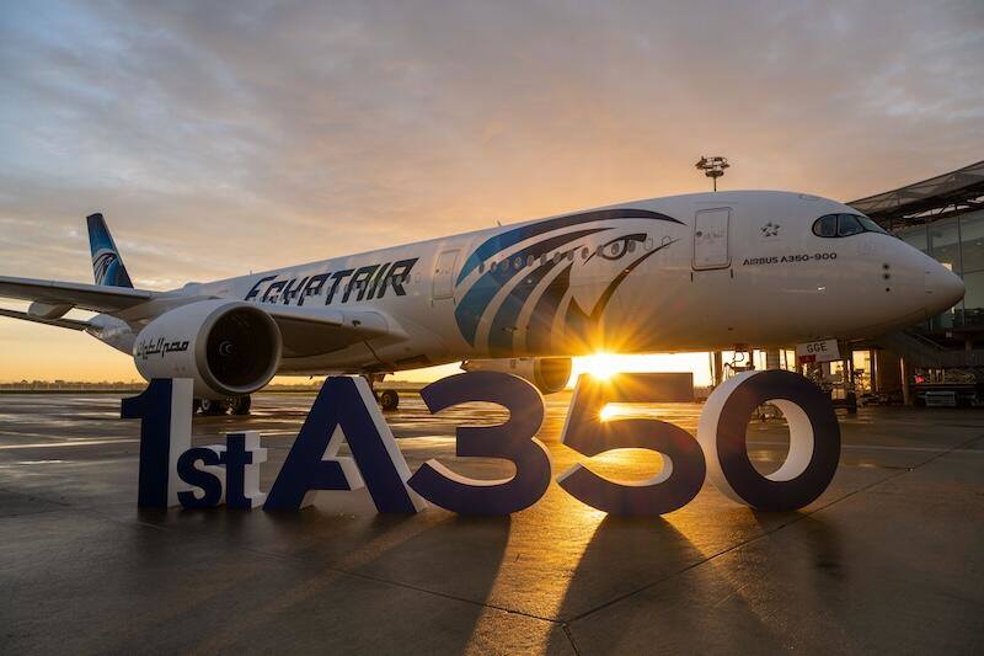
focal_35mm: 26
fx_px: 724
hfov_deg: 68.4
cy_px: 328
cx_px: 492
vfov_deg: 48.7
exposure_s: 1/60
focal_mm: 26.5
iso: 200
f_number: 9
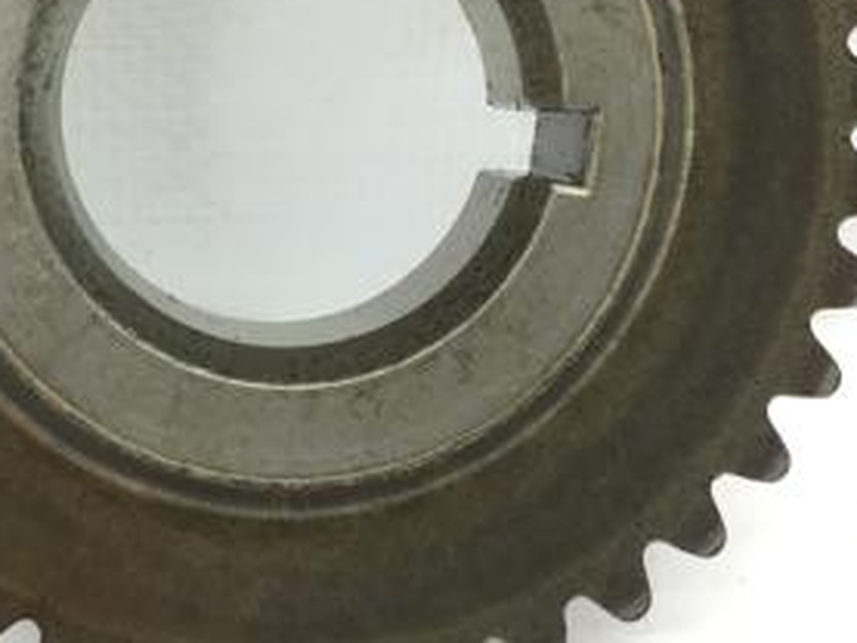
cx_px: 210
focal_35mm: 67
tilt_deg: -28.1
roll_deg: +2.7
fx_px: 1659
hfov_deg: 28.5
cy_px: 102
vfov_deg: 21.6
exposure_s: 1/100
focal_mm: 4.15
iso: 40
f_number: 2.2
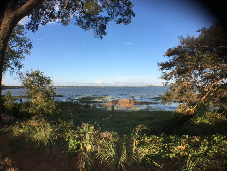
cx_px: 114
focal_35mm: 29
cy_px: 86
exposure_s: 1/718
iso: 25
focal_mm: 4.15
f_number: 2.2
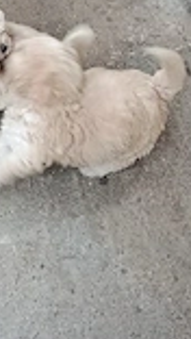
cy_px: 161
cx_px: 7
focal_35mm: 67
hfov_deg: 17.7
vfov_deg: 31.4
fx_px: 602
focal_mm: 5.31
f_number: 1.7
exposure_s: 1/50
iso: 1197
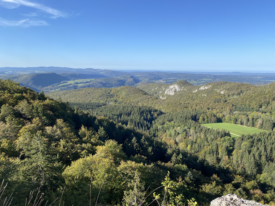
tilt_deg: -10.5
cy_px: 103
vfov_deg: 53.1
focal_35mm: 26
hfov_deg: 67.3
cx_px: 138
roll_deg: -0.4
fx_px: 207
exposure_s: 1/1866
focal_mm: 4.25
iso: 32
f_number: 1.8
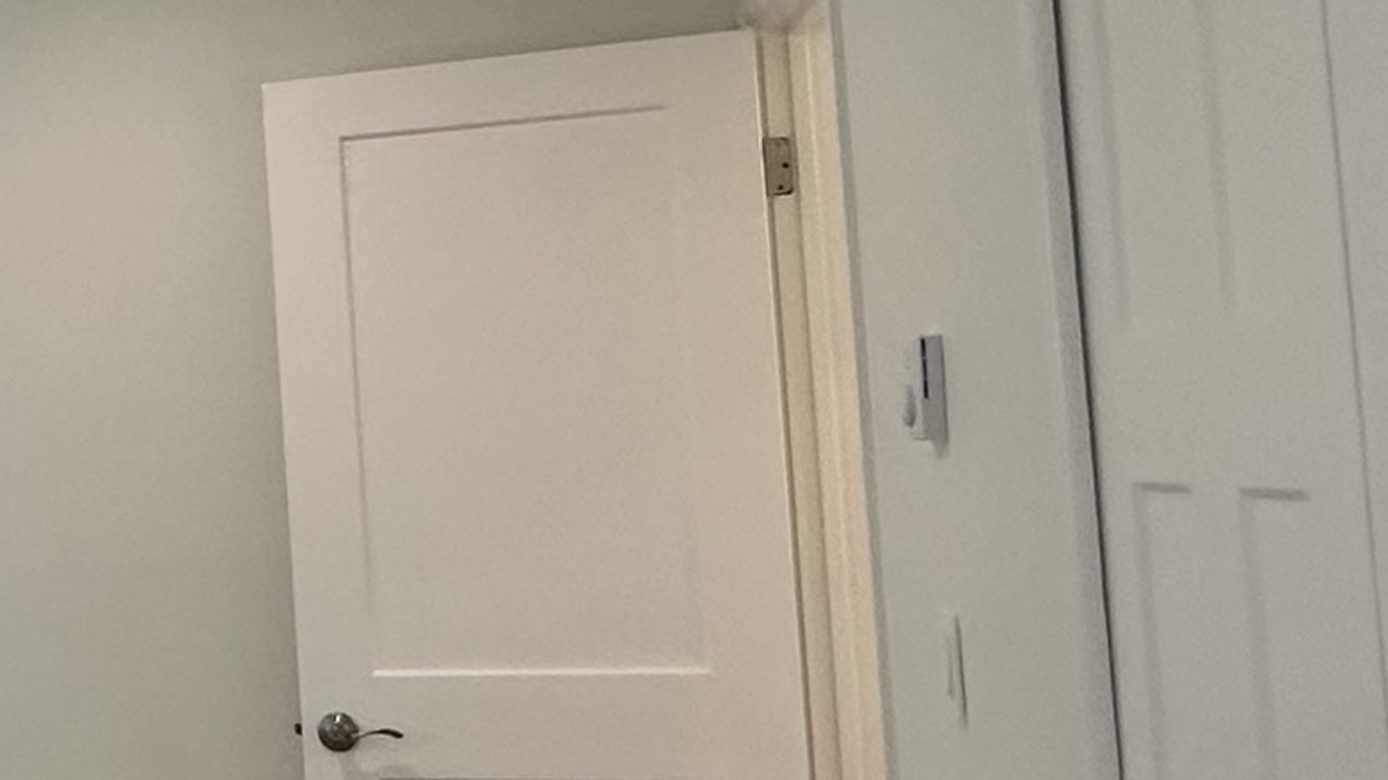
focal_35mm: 60
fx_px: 2208
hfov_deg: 28.7
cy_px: 373
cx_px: -407
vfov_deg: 20.0
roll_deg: +2.6
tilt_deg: +3.2
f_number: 2.2
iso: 200
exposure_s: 1/120
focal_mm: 2.22
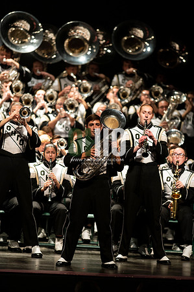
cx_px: 97
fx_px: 2430
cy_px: 146
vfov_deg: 6.9
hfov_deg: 4.6
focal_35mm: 300
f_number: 2.8
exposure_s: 1/500
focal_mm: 300
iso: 3200
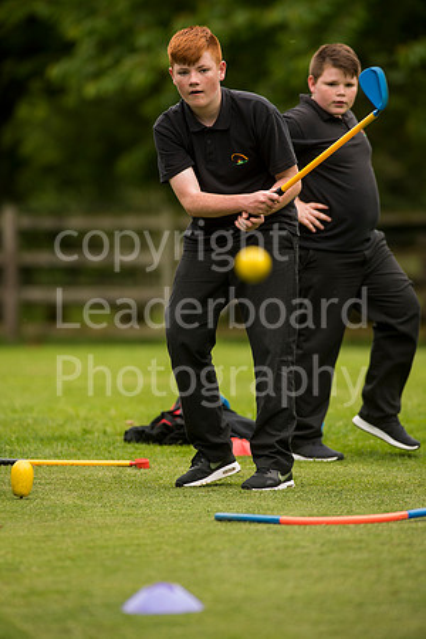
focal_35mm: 300
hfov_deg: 4.6
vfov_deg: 6.9
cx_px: 213
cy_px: 320
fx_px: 5325
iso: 400
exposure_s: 1/1000
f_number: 5.6
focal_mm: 300
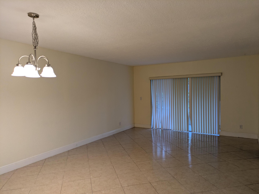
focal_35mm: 25
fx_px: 187
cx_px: 130
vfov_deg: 54.9
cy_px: 97
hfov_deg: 69.4
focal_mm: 5.43
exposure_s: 1/30
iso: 42
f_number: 1.89
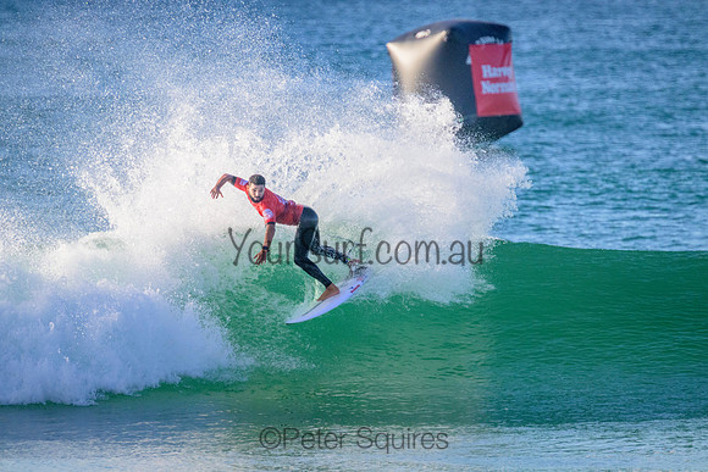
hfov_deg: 2.6
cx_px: 354
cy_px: 236
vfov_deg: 1.7
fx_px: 15736
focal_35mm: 800
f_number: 11
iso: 2500
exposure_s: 1/2000
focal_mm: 800
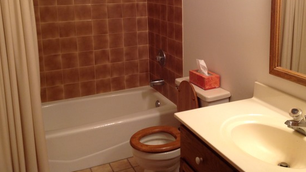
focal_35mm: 44
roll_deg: +0.3
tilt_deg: -9.0
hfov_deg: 46.3
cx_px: 173
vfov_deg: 26.8
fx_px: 357
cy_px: 42
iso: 64
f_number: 2.4
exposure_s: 1/15
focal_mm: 4.28
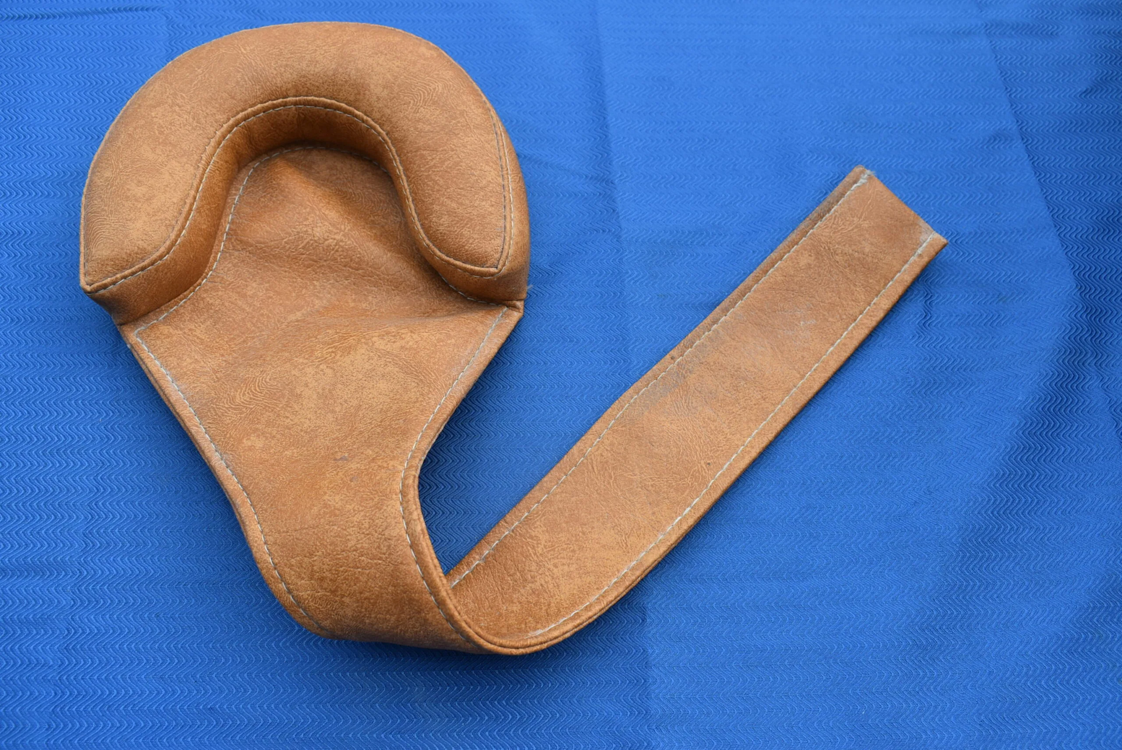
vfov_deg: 40.0
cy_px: 375
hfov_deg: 57.2
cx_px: 561
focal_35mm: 33
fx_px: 1029
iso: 200
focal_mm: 22
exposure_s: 1/400
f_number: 8
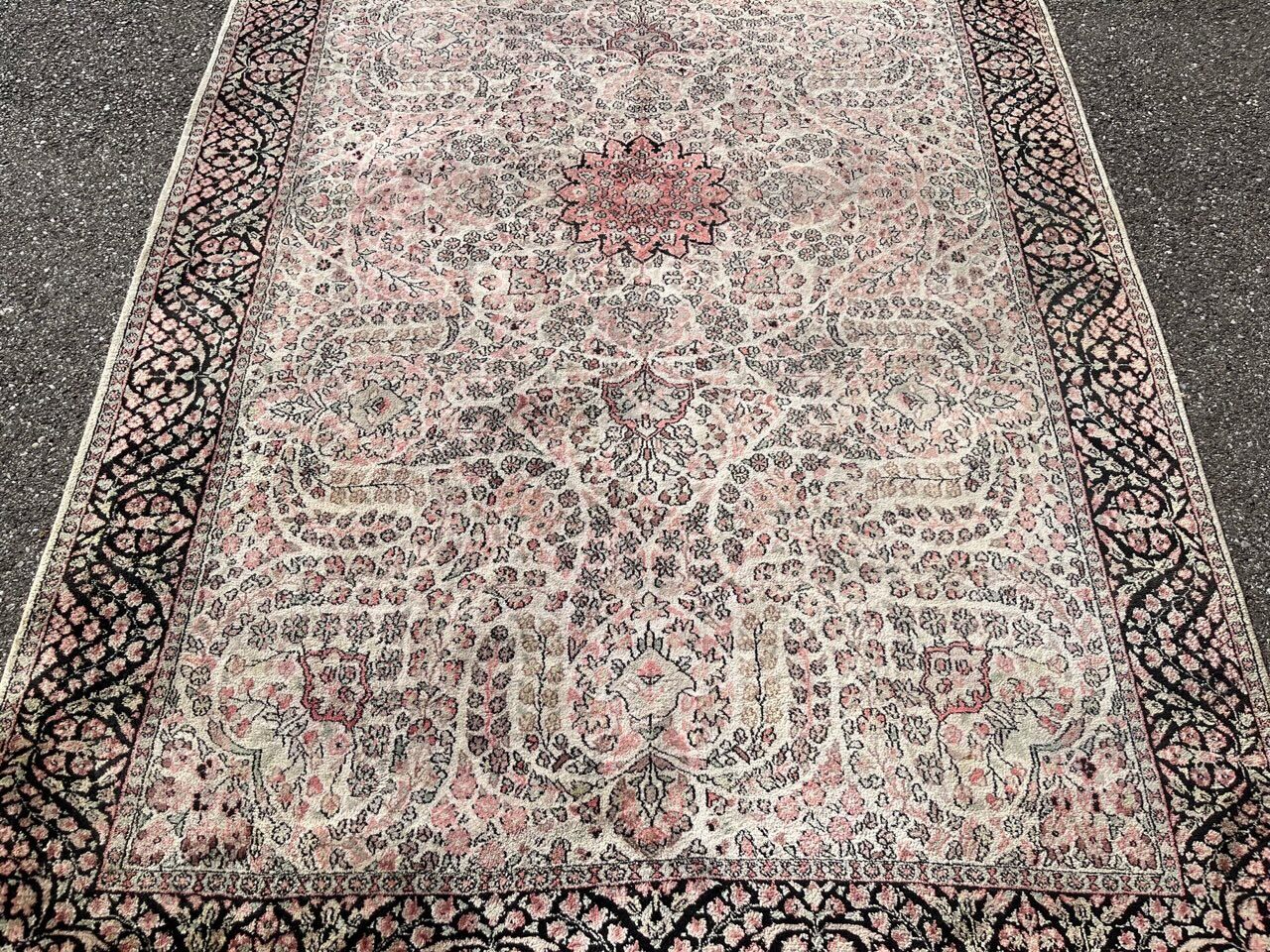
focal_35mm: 26
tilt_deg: -61.2
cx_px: 635
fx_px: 954
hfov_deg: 67.3
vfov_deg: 53.1
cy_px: 476
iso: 50
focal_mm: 5.1
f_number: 1.6
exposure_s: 1/5319
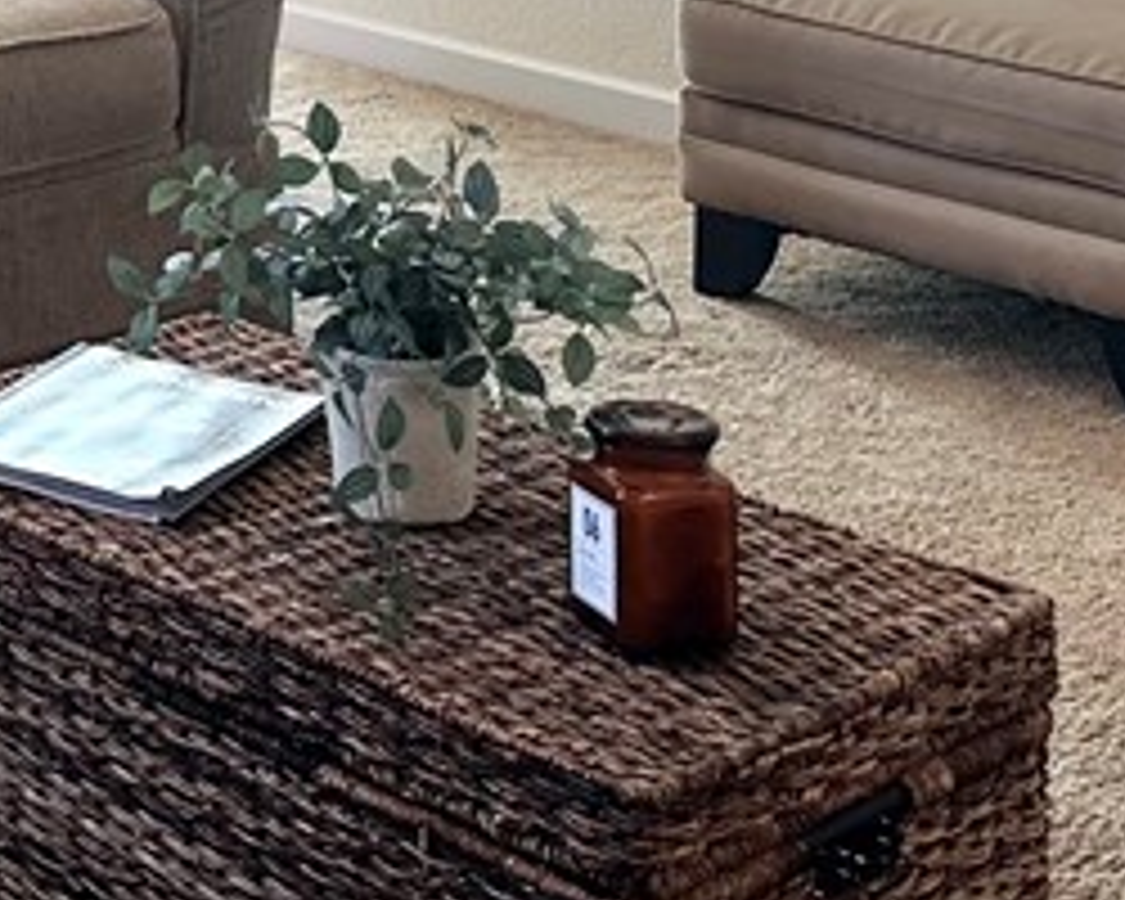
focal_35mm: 96
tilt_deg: -2.3
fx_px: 3196
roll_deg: +0.7
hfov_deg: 18.3
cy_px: -594
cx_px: -423
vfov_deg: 14.5
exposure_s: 1/120
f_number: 1.78
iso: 64
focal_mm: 6.86
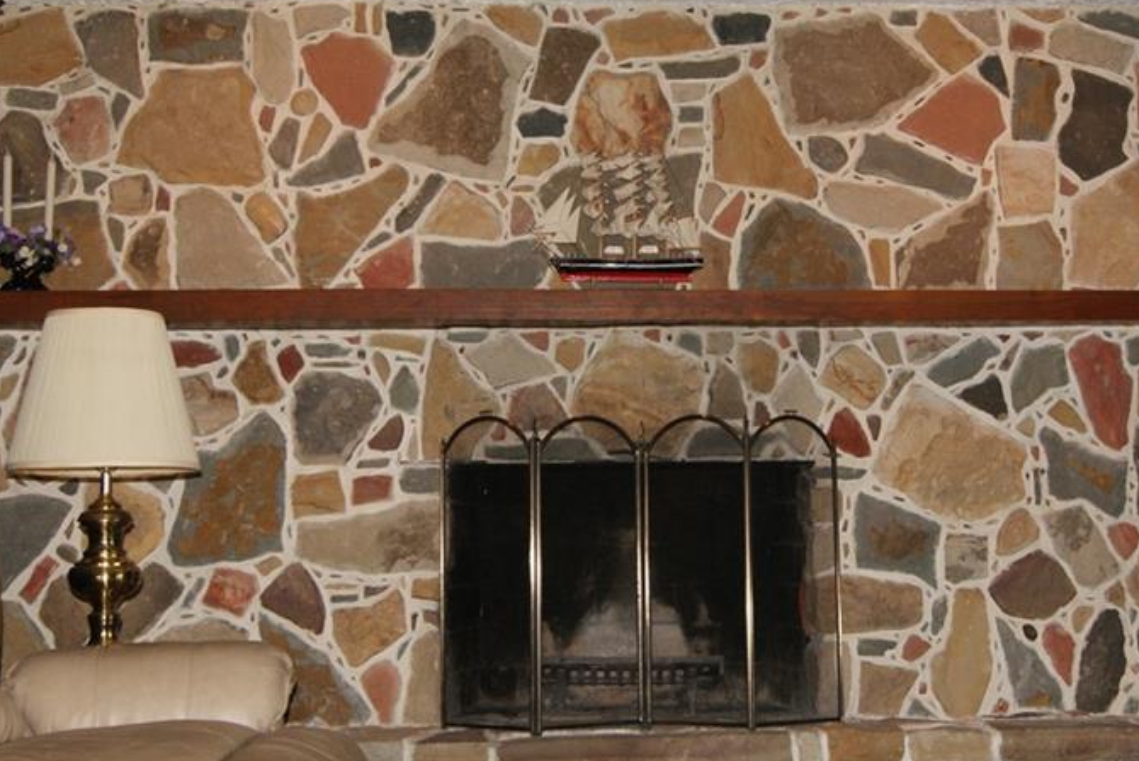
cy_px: 369
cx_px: 643
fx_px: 1742
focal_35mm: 55
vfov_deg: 24.7
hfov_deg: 36.2
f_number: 5.6
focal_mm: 24
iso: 400
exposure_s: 1/60
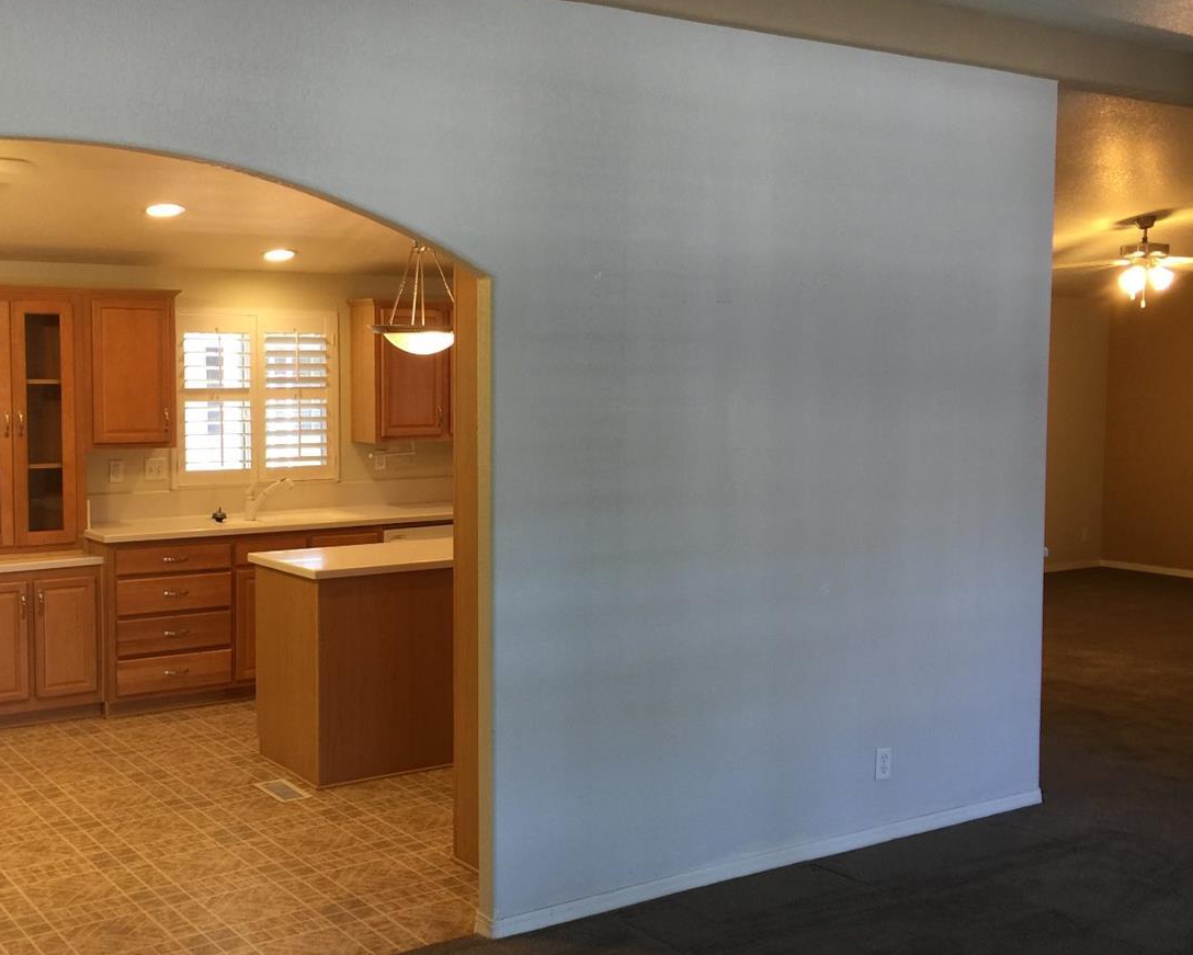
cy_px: 485
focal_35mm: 39
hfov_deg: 46.5
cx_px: 458
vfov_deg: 38.2
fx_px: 1377
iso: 32
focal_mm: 4.15
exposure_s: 1/15
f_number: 2.2
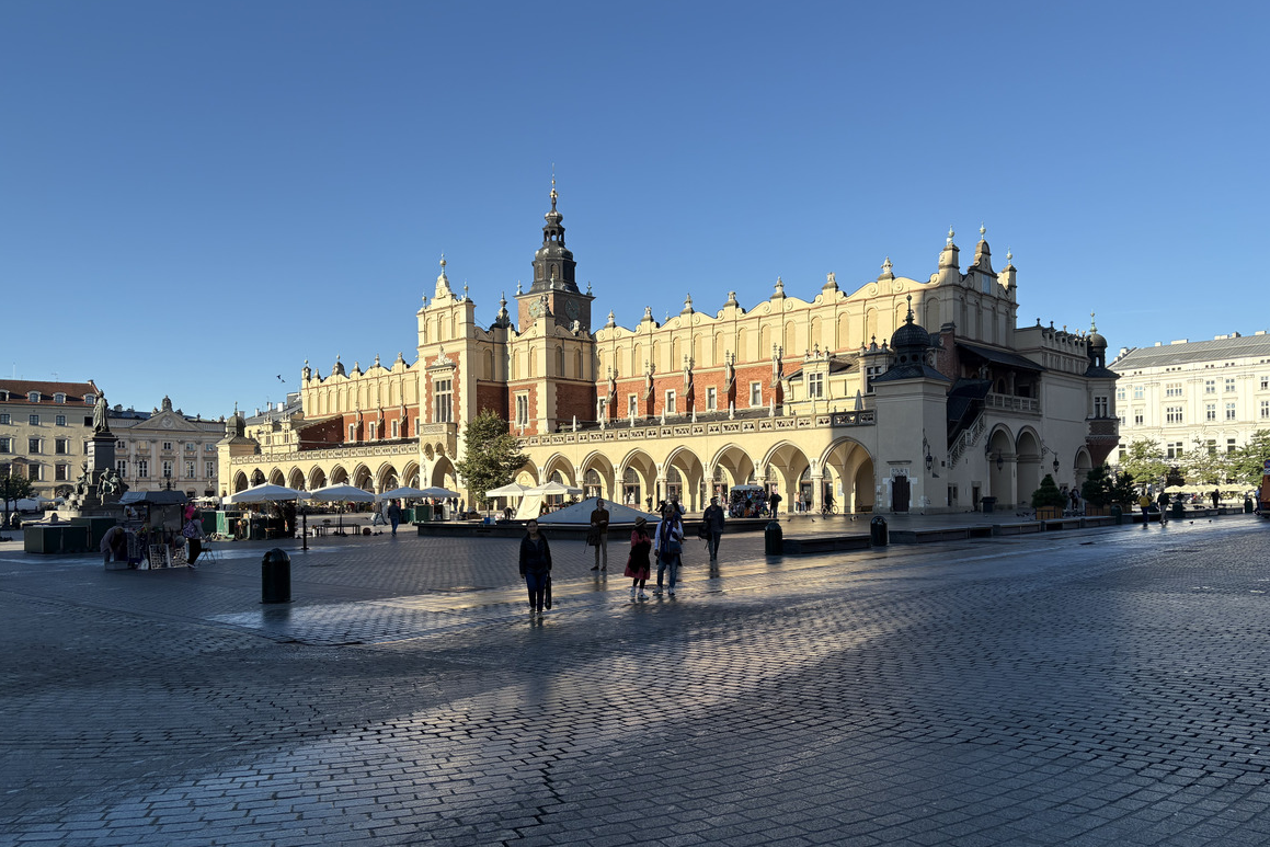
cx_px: 617
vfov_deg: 46.3
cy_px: 473
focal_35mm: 28
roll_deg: +0.6
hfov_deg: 65.5
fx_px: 988
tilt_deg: +1.4
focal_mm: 5.96
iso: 50
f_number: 1.6
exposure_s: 1/2747
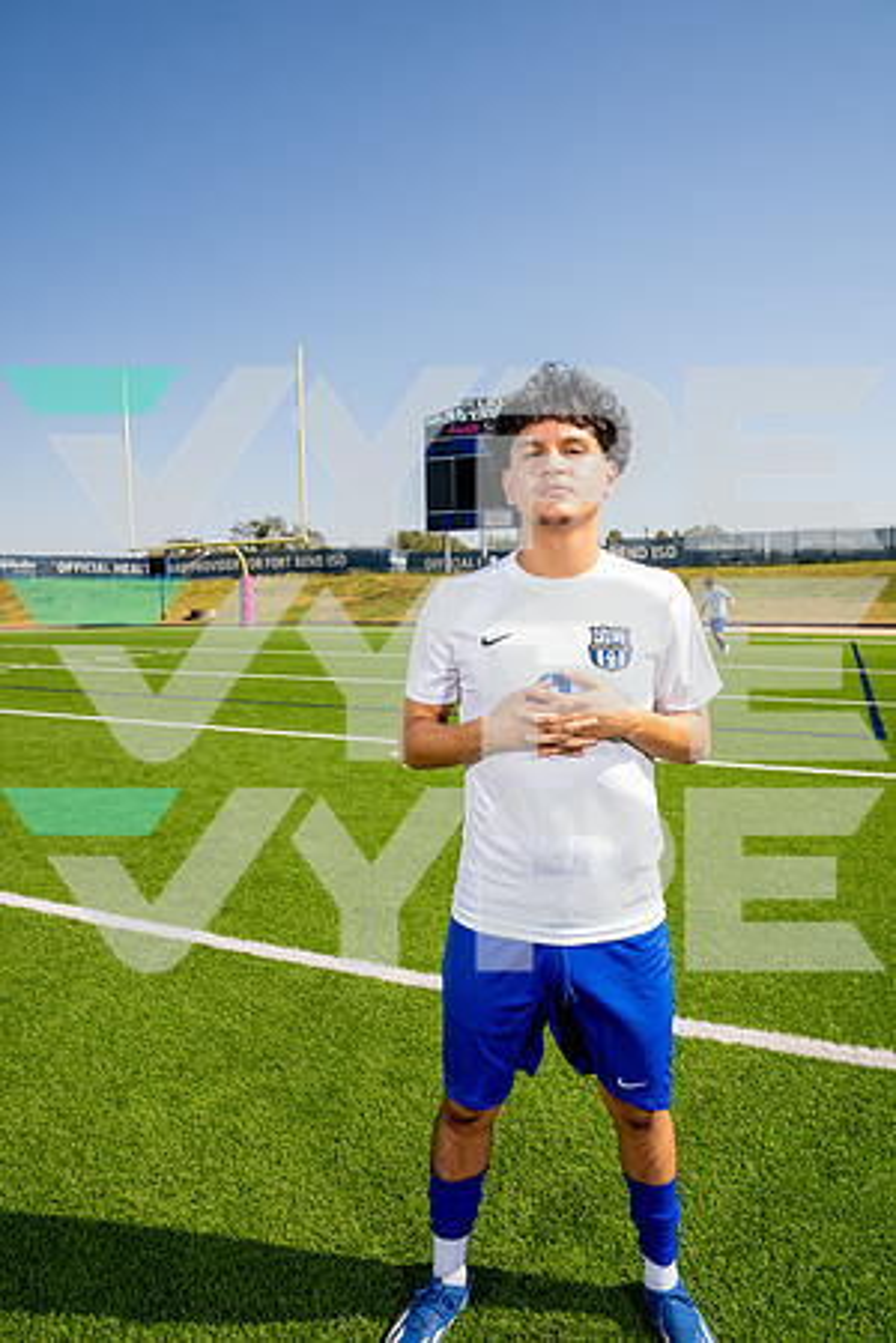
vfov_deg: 73.7
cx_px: 448
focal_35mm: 24
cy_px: 672
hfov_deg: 53.1
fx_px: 896
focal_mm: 24
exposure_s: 1/125
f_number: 7.1
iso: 50
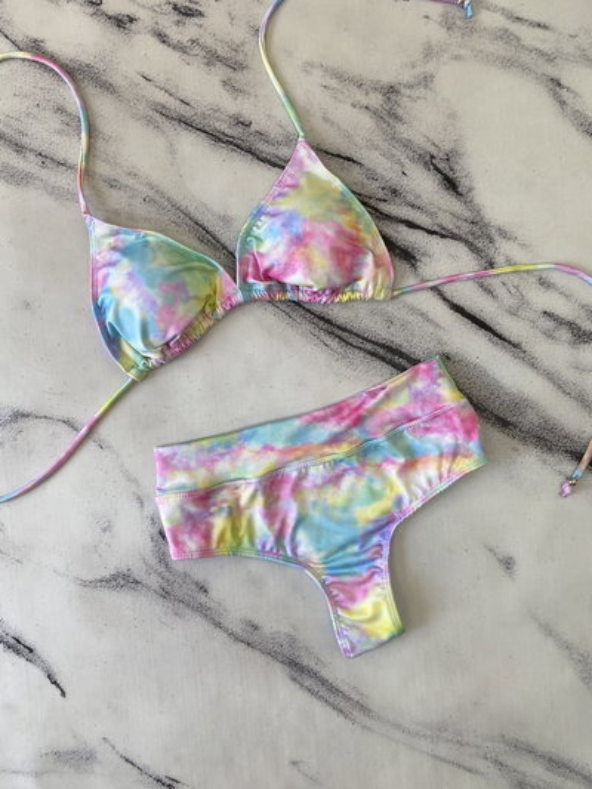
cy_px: 394
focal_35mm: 26
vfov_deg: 67.3
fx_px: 593
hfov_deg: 53.1
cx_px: 296
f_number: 1.8
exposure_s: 1/100
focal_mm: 4.25
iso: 40
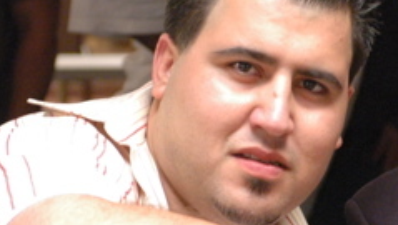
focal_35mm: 229
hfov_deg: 9.4
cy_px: 168
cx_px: 356
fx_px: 2419
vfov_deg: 5.3
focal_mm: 50
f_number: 4
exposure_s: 1/40
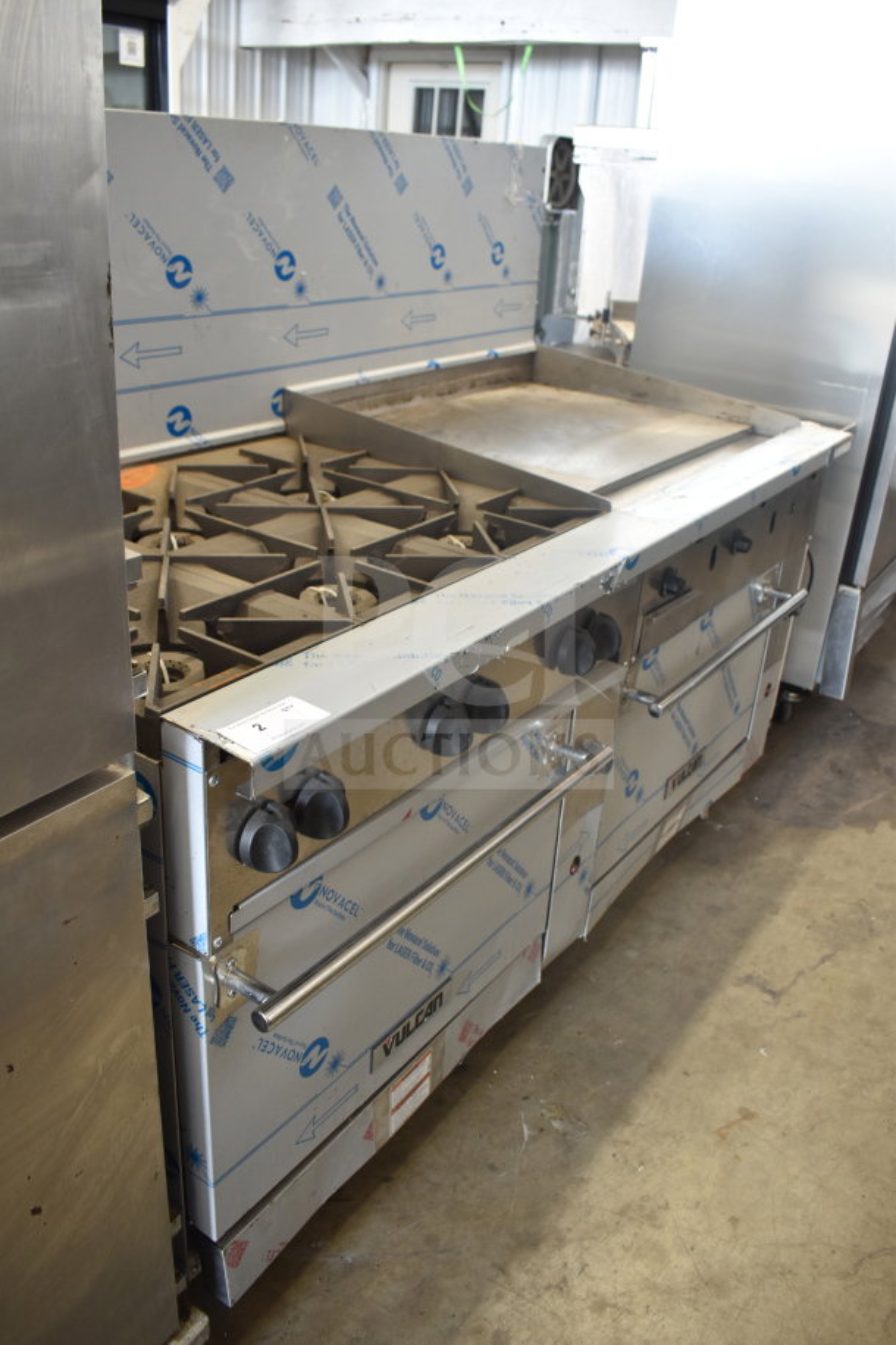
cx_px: 448
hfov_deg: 43.6
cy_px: 672
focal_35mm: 30
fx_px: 1120
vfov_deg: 61.9
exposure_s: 1/30
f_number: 3.5
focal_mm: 20
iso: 450
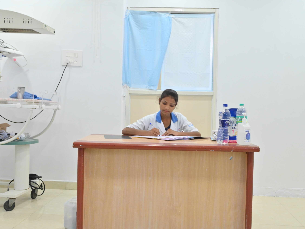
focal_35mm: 36
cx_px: 162
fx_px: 317
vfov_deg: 39.7
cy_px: 115
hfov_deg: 51.3
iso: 2500
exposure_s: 1/200
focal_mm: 33
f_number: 5
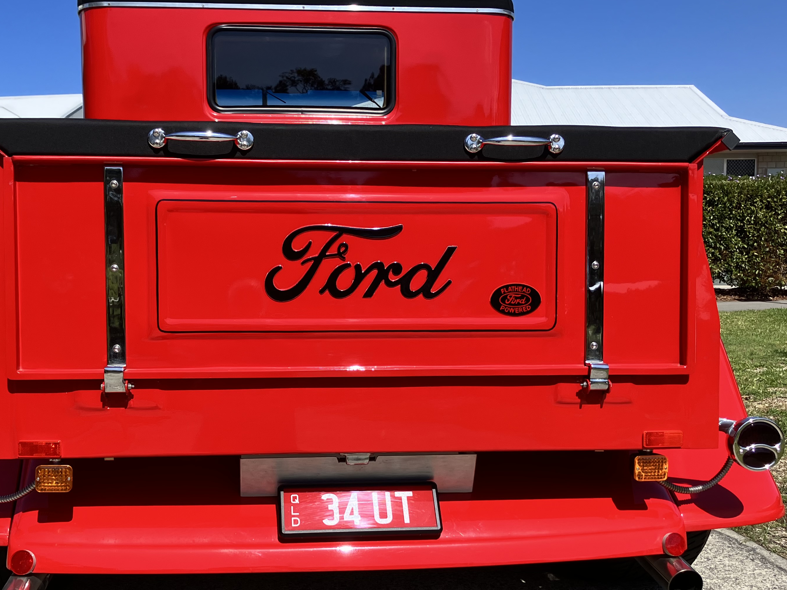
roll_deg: -0.1
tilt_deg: -6.2
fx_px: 955
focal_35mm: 42
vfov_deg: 34.3
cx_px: 336
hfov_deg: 44.7
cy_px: 349
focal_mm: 3.99
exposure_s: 1/1567
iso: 32
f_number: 1.8
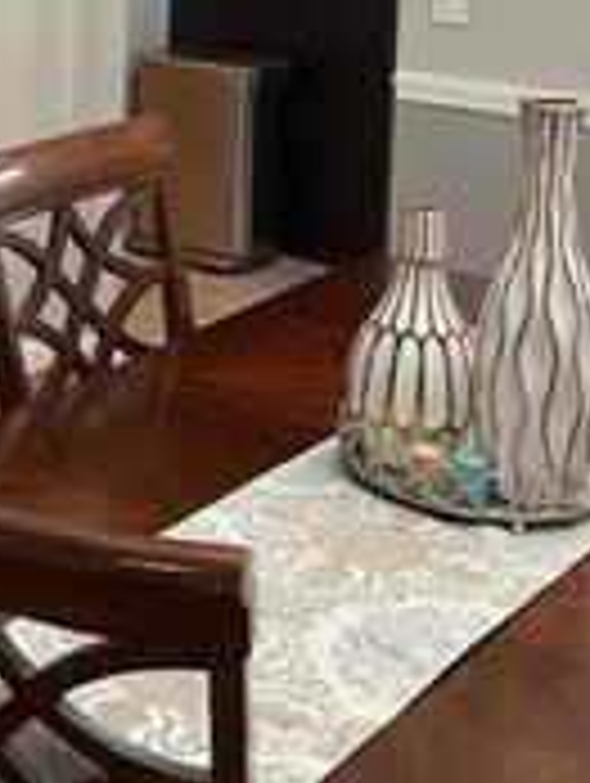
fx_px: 1814
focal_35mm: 80
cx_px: -18
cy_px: -4
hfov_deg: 18.0
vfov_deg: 23.3
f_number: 1.8
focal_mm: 3
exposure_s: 1/60
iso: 100
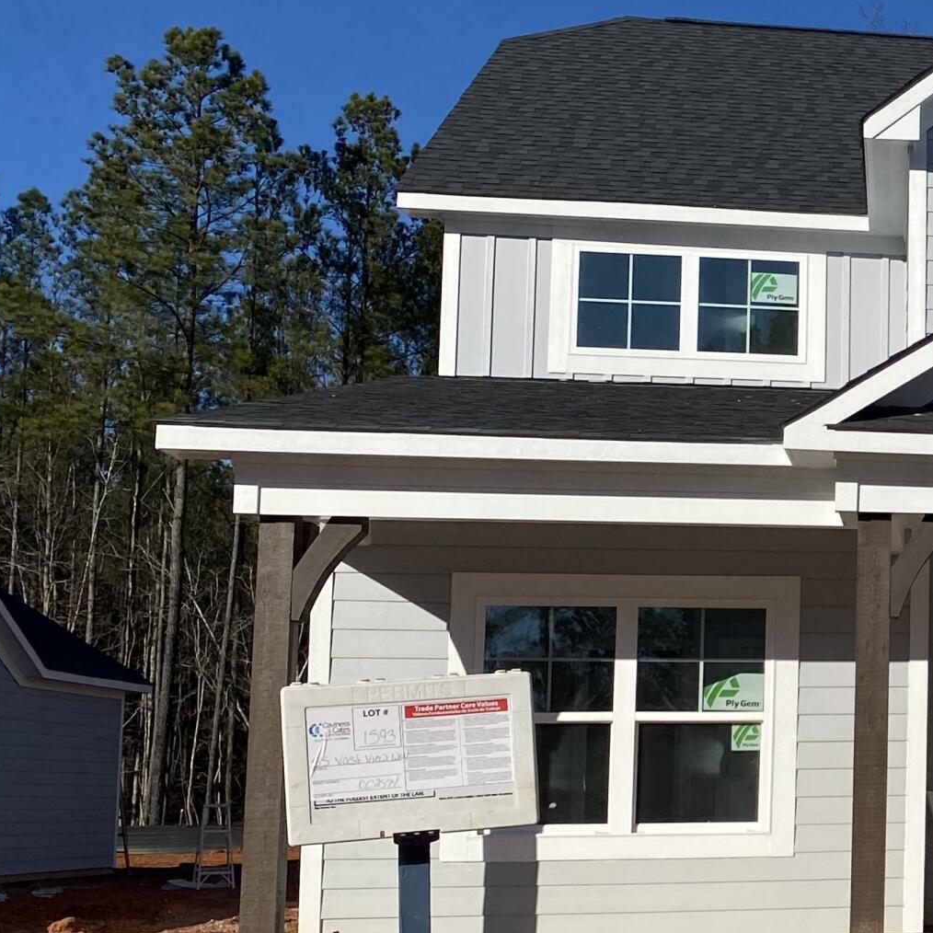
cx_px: 1370
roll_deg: +0.1
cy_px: 556
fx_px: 2074
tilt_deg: +6.1
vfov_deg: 25.3
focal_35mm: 68
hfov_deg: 21.6
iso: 32
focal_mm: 4.25
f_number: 1.8
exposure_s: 1/5025
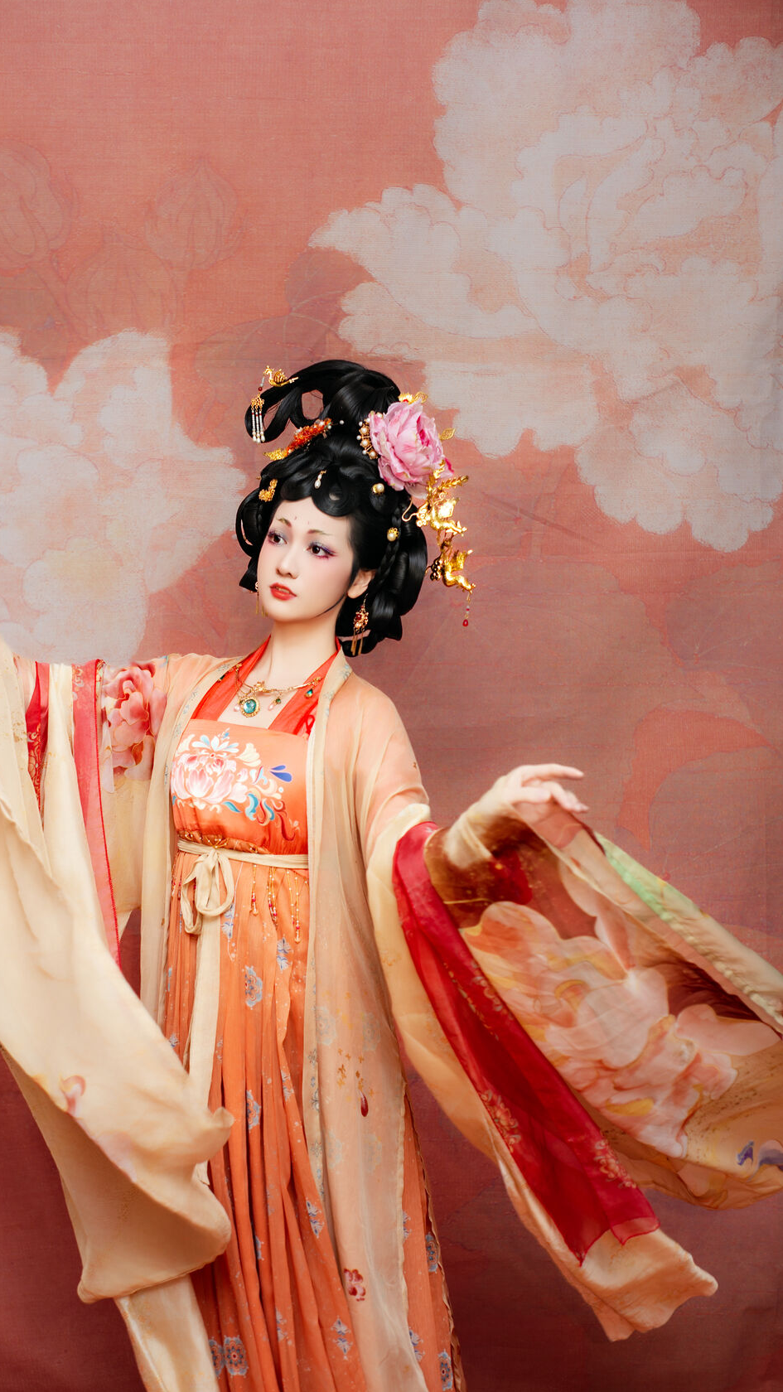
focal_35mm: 55
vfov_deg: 37.8
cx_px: 329
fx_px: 2030
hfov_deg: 21.8
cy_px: 715
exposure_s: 1/160
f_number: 2.8
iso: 100
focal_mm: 50
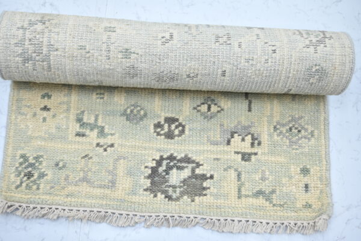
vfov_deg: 30.5
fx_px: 441
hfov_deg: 44.5
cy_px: 120
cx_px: 180
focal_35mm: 44
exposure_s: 1/25
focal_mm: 44
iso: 160
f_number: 5
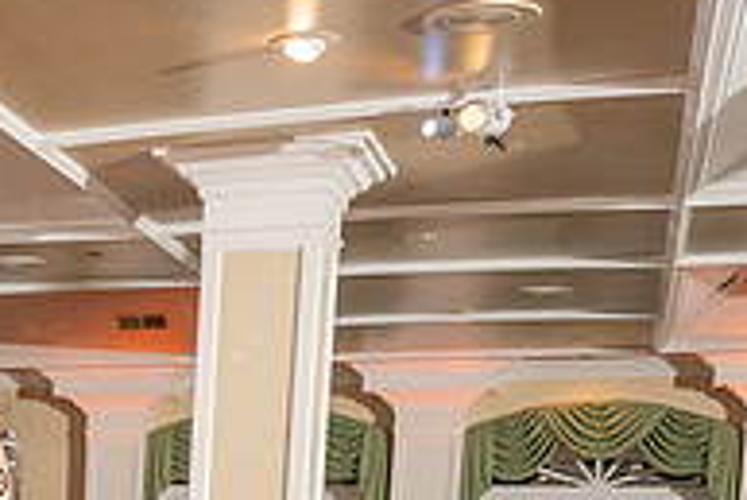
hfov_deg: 19.8
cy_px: 840
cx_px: -275
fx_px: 1931
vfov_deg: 13.5
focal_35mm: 93
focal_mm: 24
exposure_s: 1/160
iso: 640
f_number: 3.2
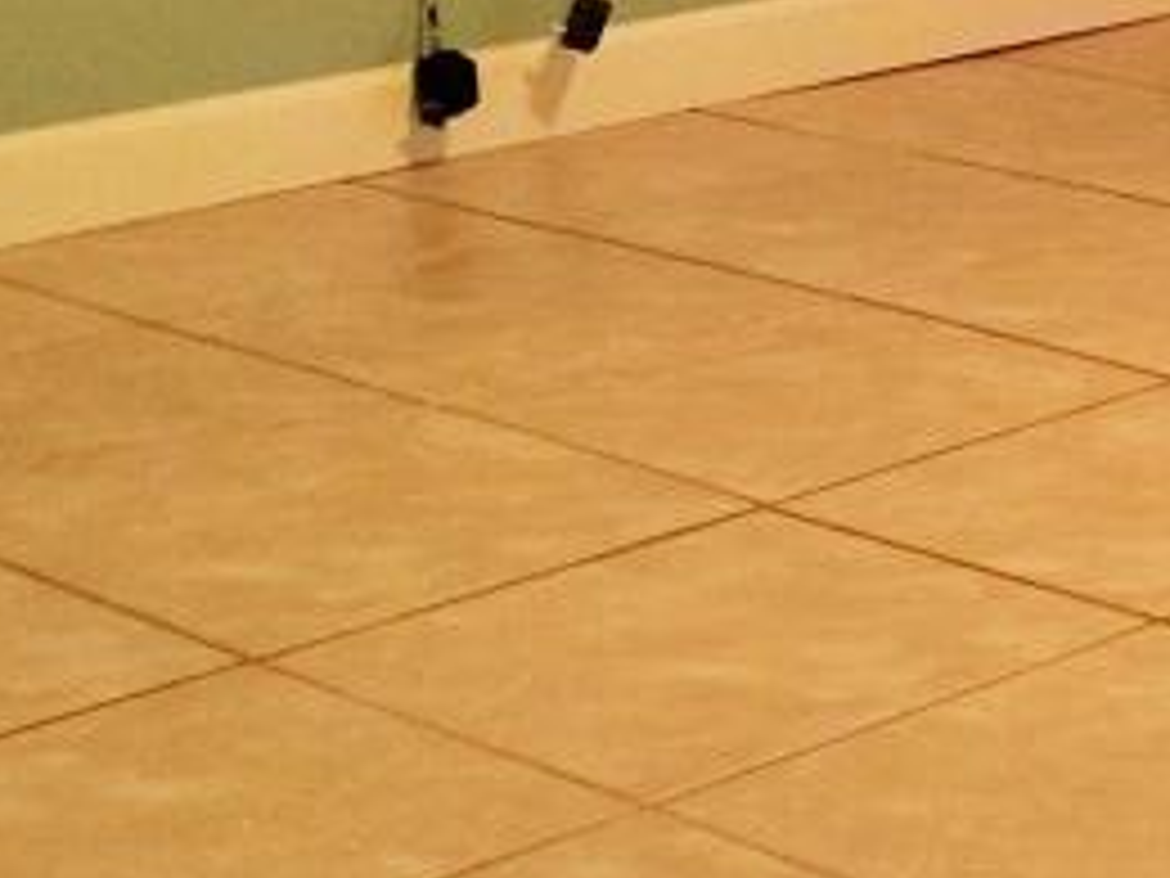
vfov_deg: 12.2
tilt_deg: -2.3
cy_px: -585
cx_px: 1755
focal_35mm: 114
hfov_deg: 15.9
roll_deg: -1.2
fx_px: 3853
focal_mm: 4.15
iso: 64
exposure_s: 1/4
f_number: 2.2
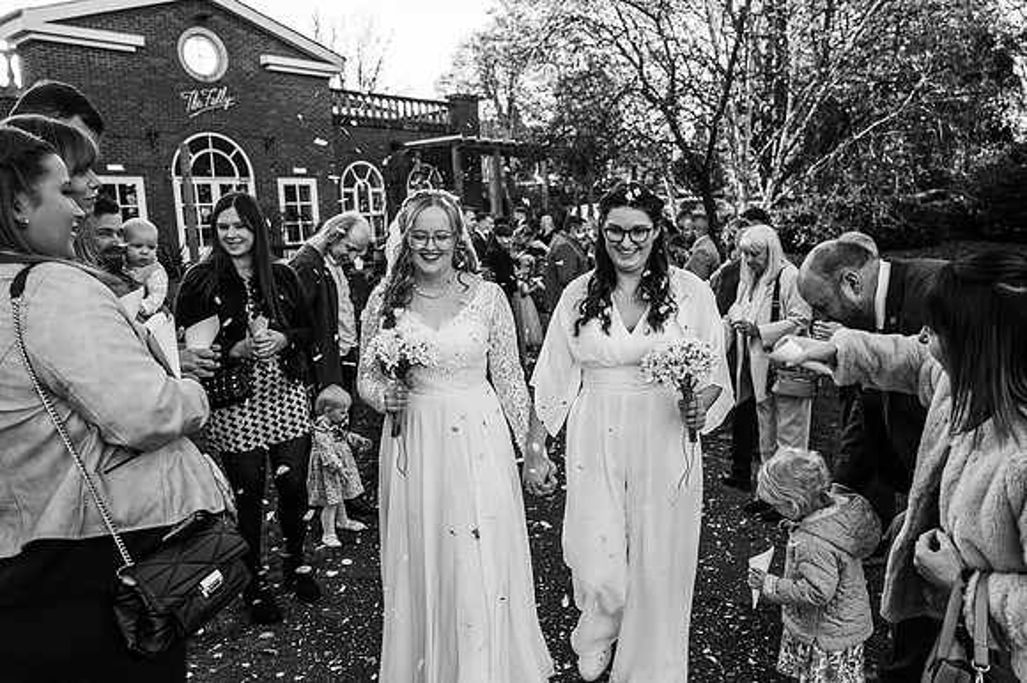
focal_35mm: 28
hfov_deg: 64.6
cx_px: 514
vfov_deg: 45.6
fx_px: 813
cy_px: 342
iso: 500
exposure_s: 1/640
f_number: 4
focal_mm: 28.5
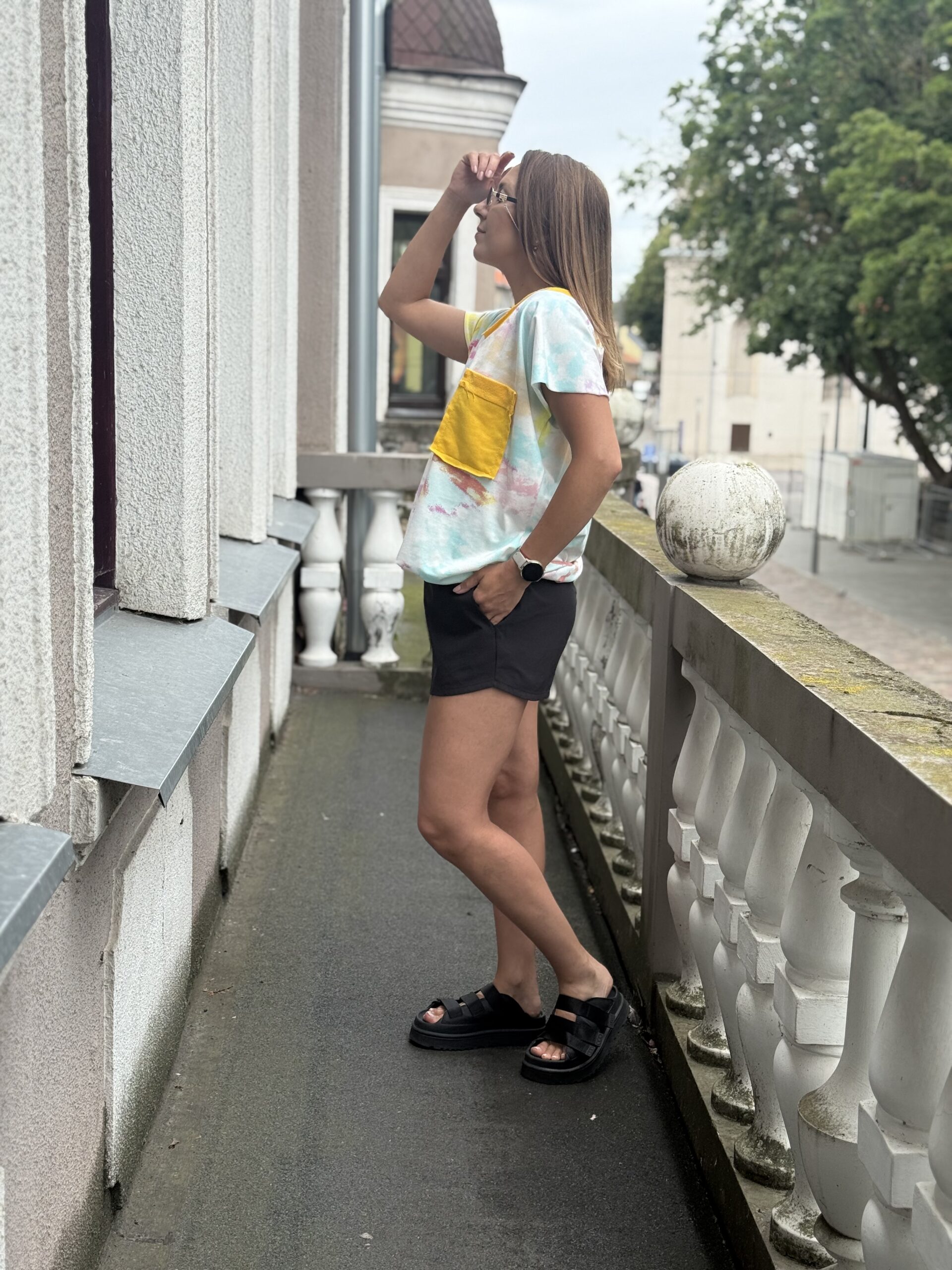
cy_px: 635
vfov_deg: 39.7
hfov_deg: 30.3
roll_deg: -1.3
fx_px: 1760
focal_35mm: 48
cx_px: 476
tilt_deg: -8.8
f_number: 1.78
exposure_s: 1/1608
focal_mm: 6.76
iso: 80
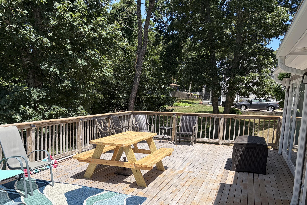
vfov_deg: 38.3
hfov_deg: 55.2
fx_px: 290
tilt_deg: -8.3
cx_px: 115
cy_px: 142
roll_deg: -0.7
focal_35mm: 34
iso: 50
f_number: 1.6
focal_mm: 5.96
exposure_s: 1/2639
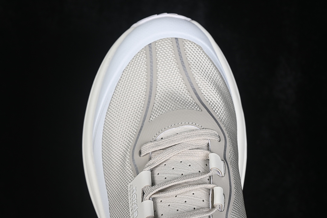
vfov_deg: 18.2
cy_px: 109
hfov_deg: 27.0
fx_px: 681
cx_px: 164
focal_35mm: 75
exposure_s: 1/80
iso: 160
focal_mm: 50
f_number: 7.1
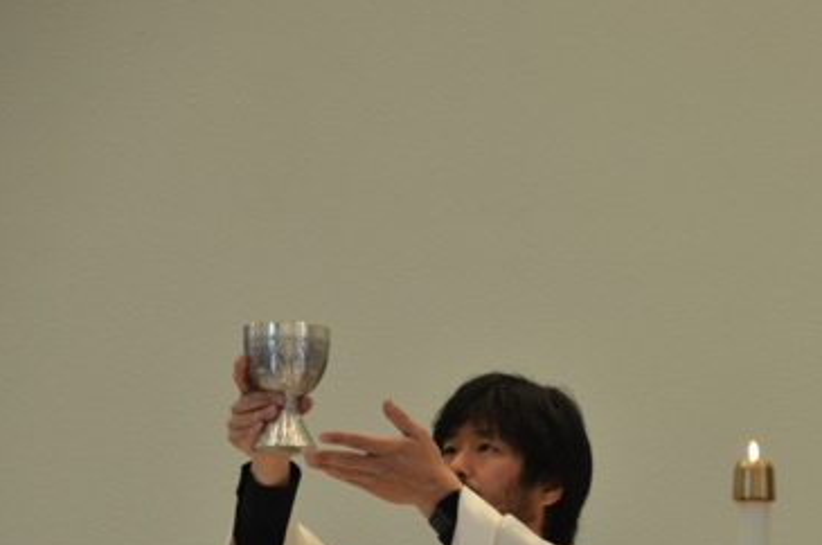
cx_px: 646
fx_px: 7795
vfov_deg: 4.0
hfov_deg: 6.0
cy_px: 473
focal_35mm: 342
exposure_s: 1/50
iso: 800
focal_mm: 130
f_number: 5.6
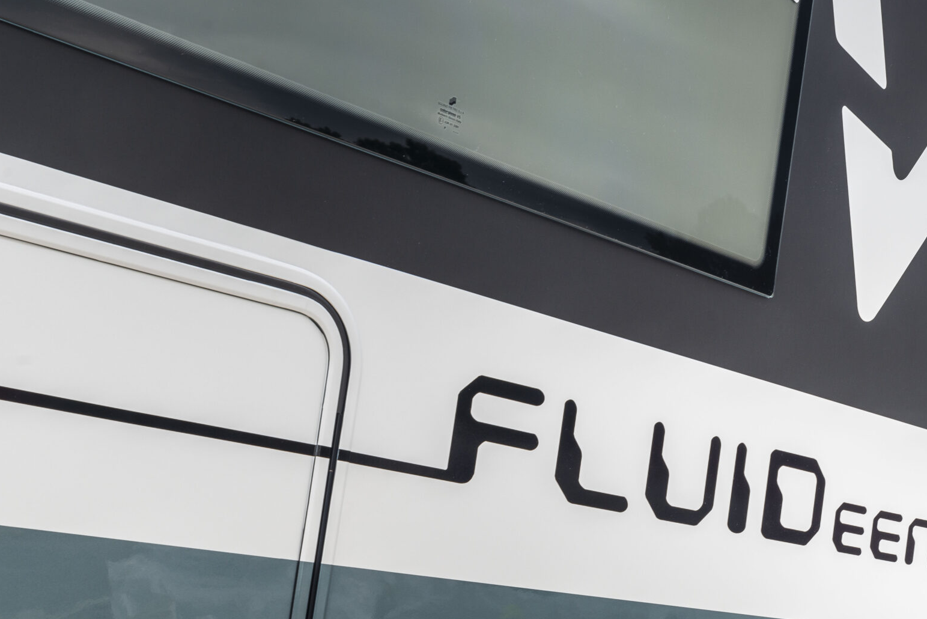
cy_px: 453
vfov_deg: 18.6
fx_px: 1880
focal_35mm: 73
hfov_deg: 27.2
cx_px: 732
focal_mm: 44
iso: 140
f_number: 9
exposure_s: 1/50
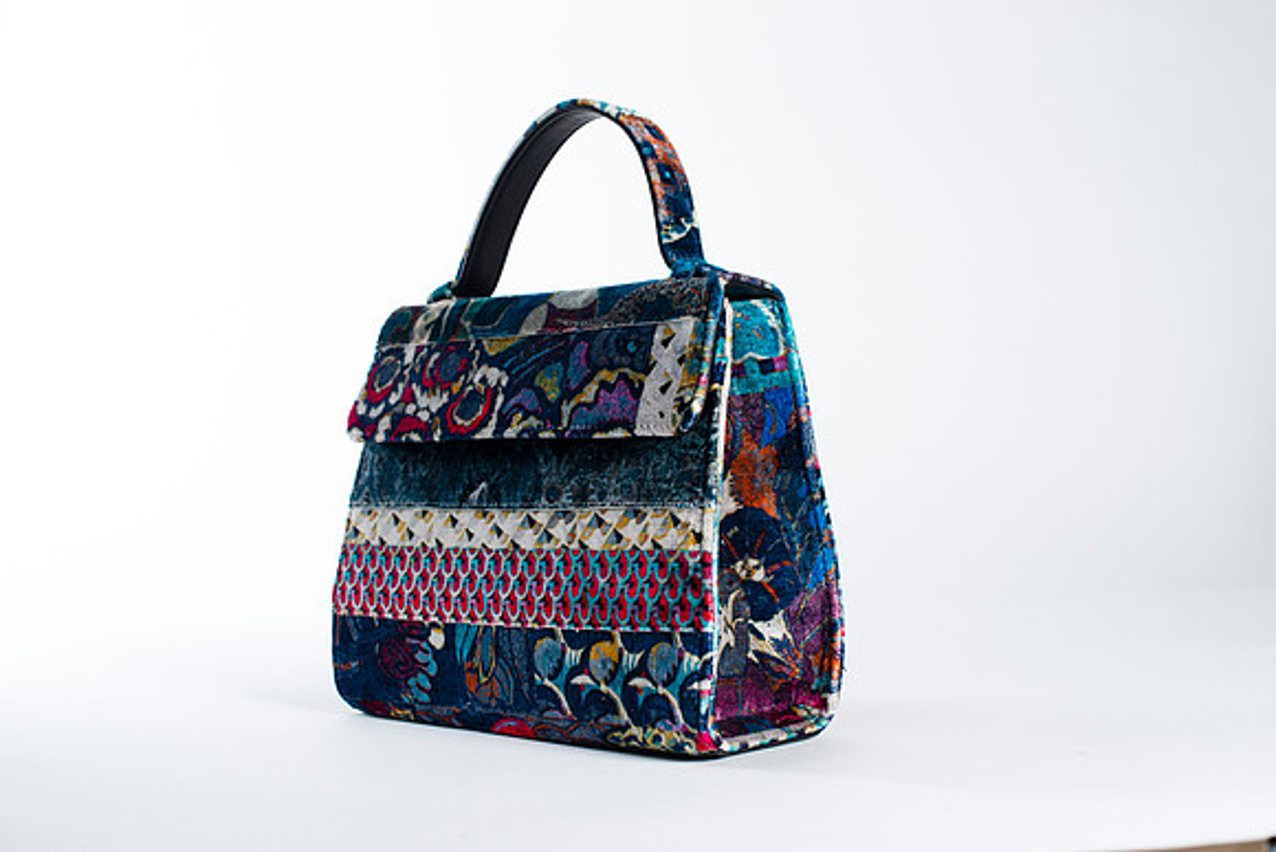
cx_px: 638
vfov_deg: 27.0
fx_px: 1773
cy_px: 426
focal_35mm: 50
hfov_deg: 39.6
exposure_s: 1/200
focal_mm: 50
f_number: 7.1
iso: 200
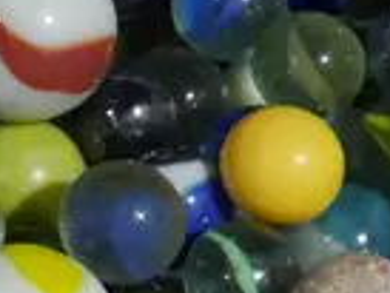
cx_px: -692
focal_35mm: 314
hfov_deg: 5.9
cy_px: -38
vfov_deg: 4.7
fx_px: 3541
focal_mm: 21
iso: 400
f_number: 4.6
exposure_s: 1/60
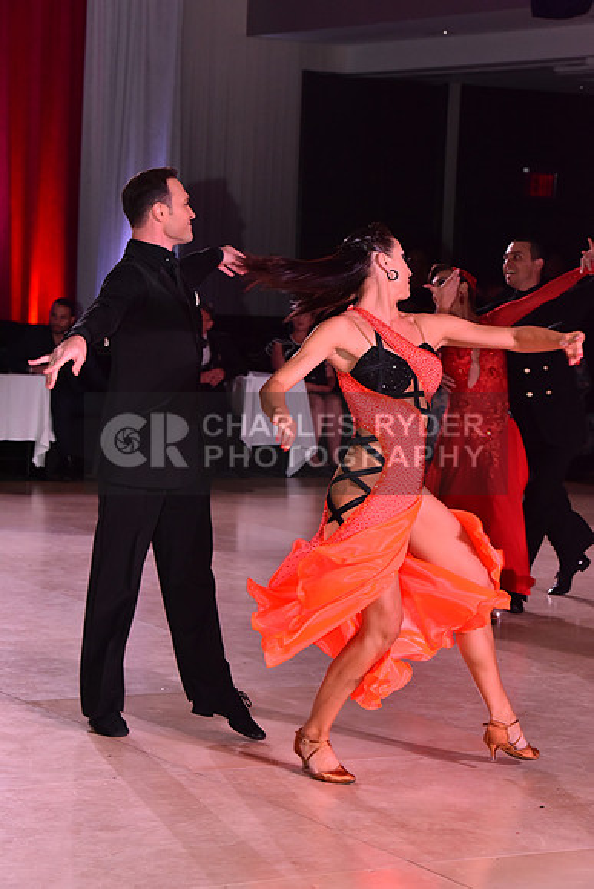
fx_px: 2523
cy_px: 444
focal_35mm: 102
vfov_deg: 20.0
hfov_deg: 13.4
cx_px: 297
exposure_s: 1/320
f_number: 7.1
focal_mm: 102
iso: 2500
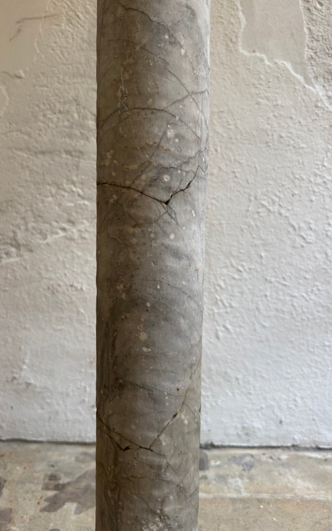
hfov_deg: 47.5
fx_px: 376
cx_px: 144
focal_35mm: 26
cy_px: 263
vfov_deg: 70.4
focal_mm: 6.76
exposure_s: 1/121
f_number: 1.78
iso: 100
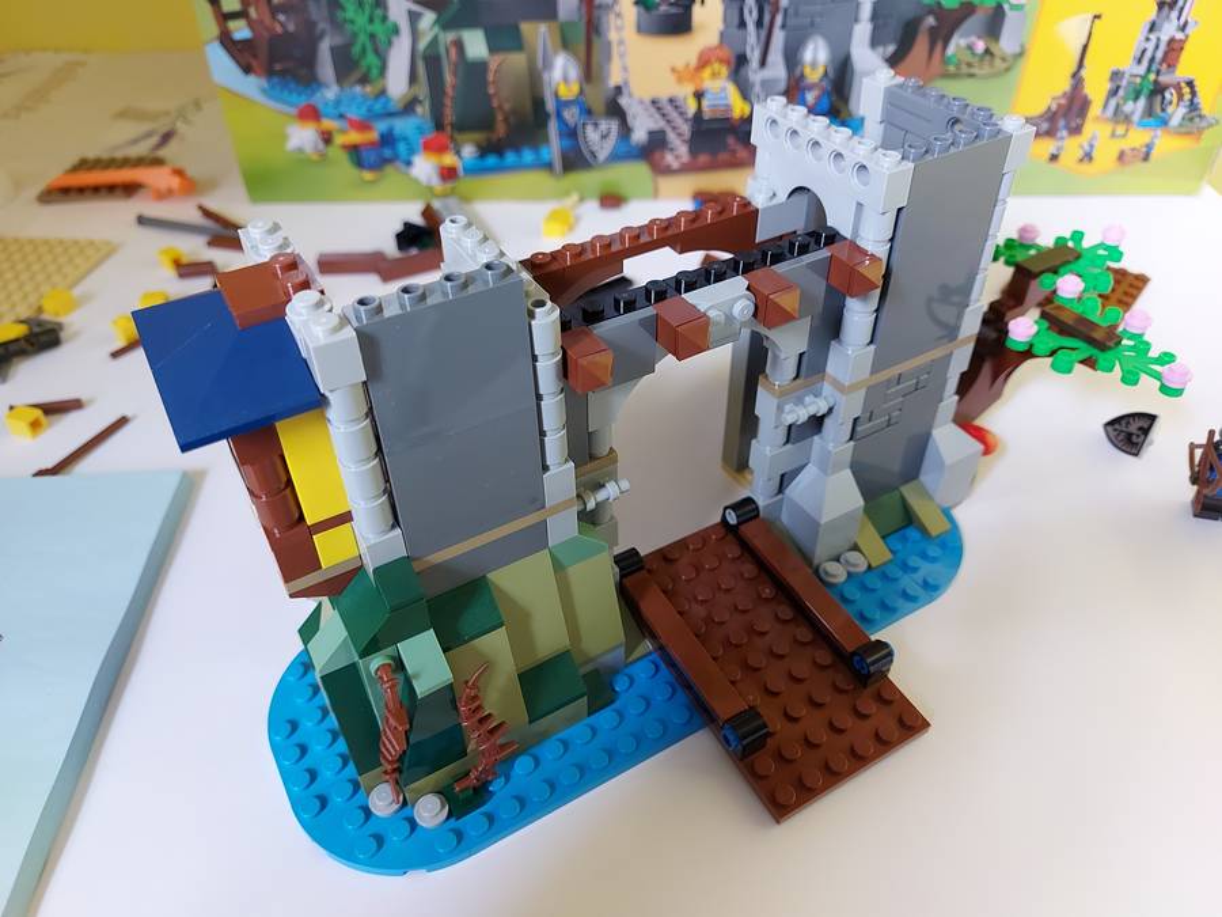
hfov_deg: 71.6
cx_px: 611
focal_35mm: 24
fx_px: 847
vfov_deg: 56.8
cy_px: 458
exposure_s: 1/25
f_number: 1.8
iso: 250
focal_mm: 5.23
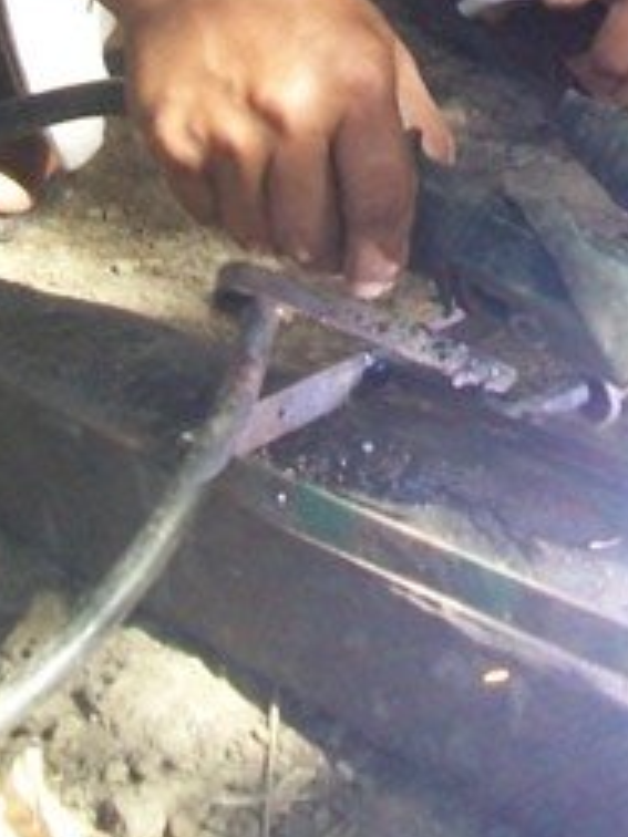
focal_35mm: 130
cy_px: -412
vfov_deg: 14.2
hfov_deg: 11.3
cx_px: 655
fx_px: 3145
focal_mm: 5.7
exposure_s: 1/125
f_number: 2.9
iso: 80
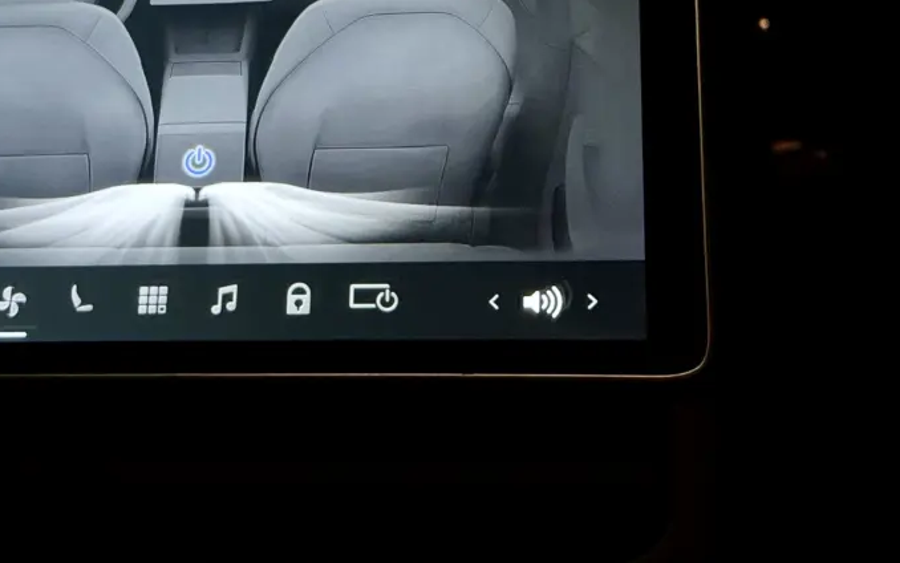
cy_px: -5
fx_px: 2355
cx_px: 227
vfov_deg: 13.4
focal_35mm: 96
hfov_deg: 21.5
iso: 250
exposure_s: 1/41
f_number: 1.78
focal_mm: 6.76
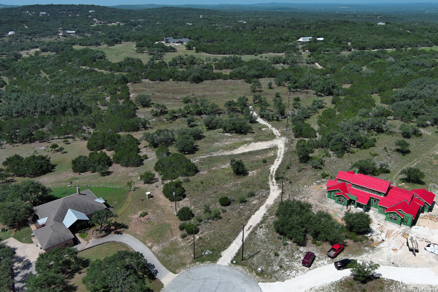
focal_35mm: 29
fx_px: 353
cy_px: 146
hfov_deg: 63.7
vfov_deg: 45.0
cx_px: 219
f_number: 2.8
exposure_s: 1/1992
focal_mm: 10.57
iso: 100
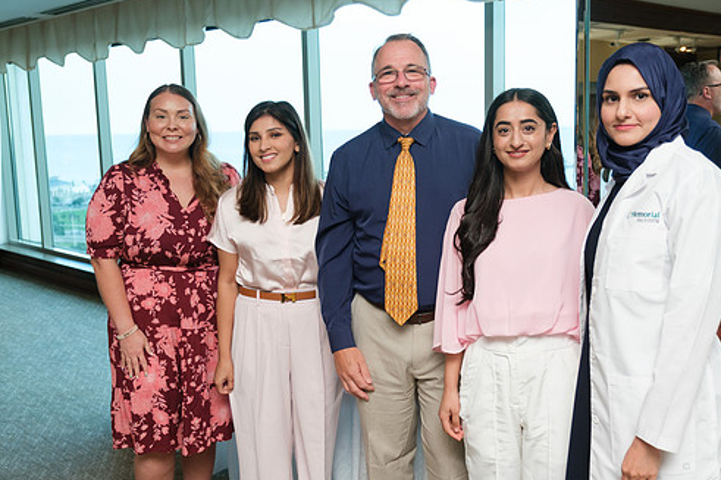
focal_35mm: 39
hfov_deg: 49.5
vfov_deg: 34.2
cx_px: 402
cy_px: 253
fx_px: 781
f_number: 2.8
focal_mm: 22
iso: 640
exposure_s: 1/125
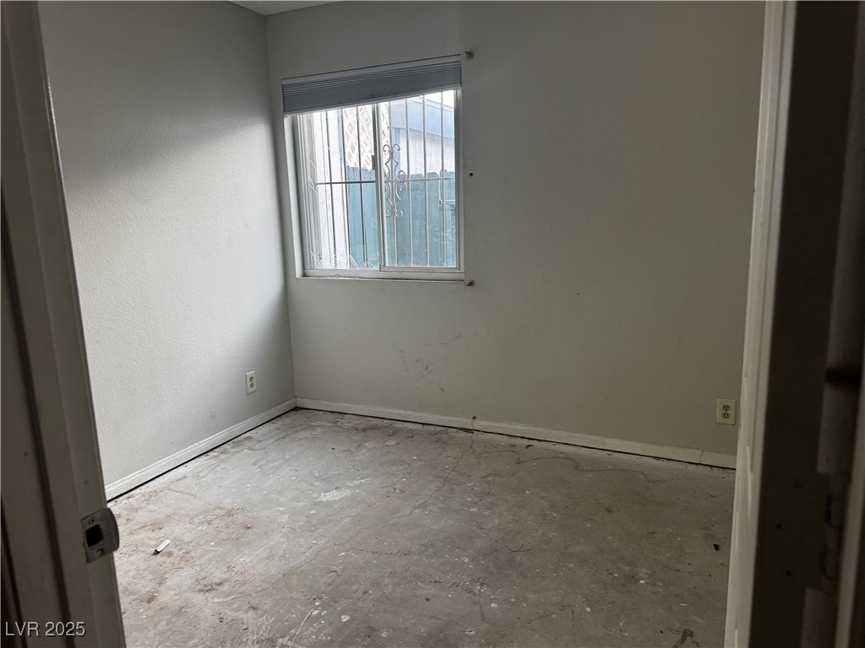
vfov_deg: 56.8
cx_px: 432
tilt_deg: -11.2
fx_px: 600
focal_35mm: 24
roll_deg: +1.2
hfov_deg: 71.6
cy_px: 324
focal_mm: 6.76
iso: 200
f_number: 1.78
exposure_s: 1/72
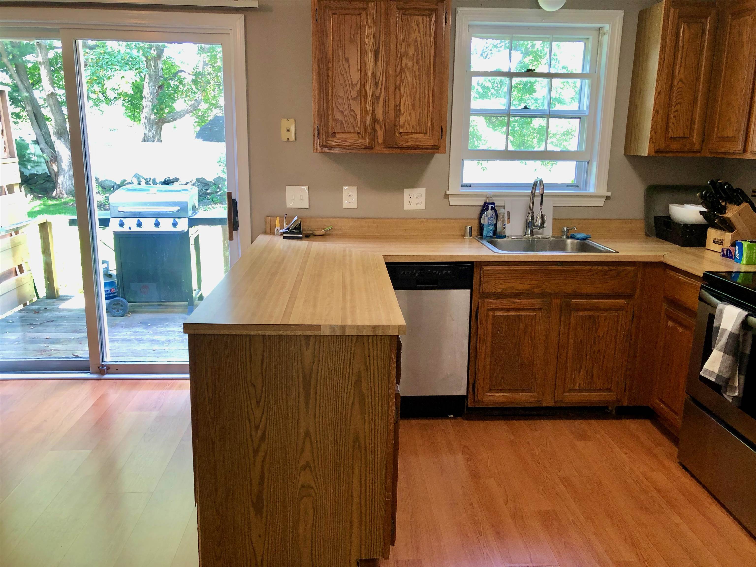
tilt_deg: -13.2
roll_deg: -1.0
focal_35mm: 28
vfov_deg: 49.7
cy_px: 284
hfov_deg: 63.4
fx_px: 612
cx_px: 378
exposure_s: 1/30
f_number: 1.8
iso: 32
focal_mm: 4
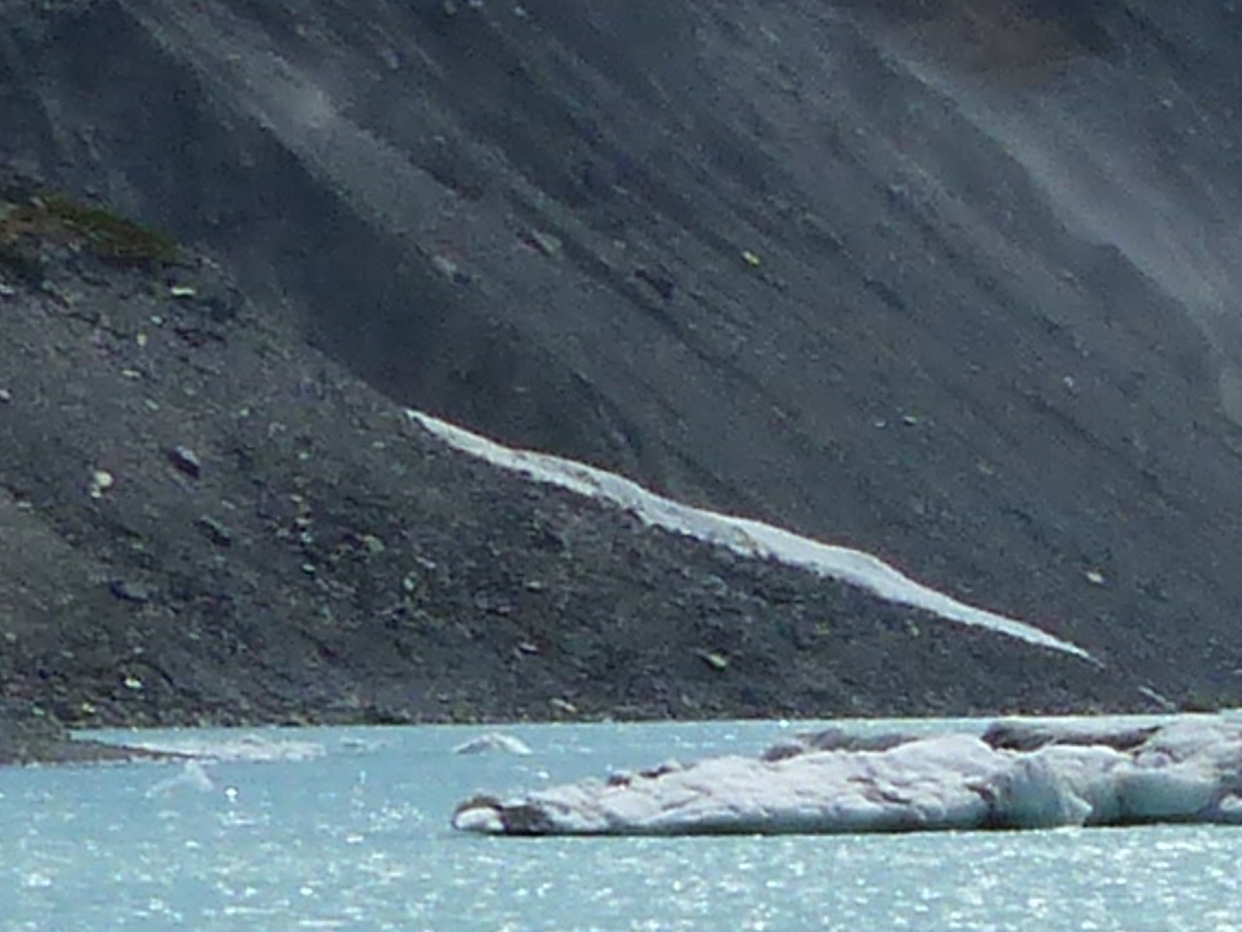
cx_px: 2615
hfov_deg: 8.3
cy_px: 1070
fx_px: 8075
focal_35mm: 225
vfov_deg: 6.6
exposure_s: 1/1600
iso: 100
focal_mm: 5.7
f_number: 5
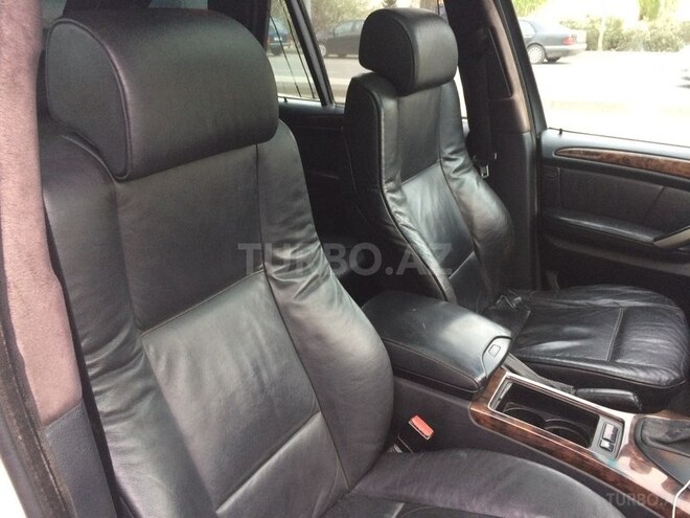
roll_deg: +1.3
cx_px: 345
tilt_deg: -21.8
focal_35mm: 29
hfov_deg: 61.7
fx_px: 578
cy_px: 259
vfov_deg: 48.2
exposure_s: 1/33
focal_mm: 4.15
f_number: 2.2
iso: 200
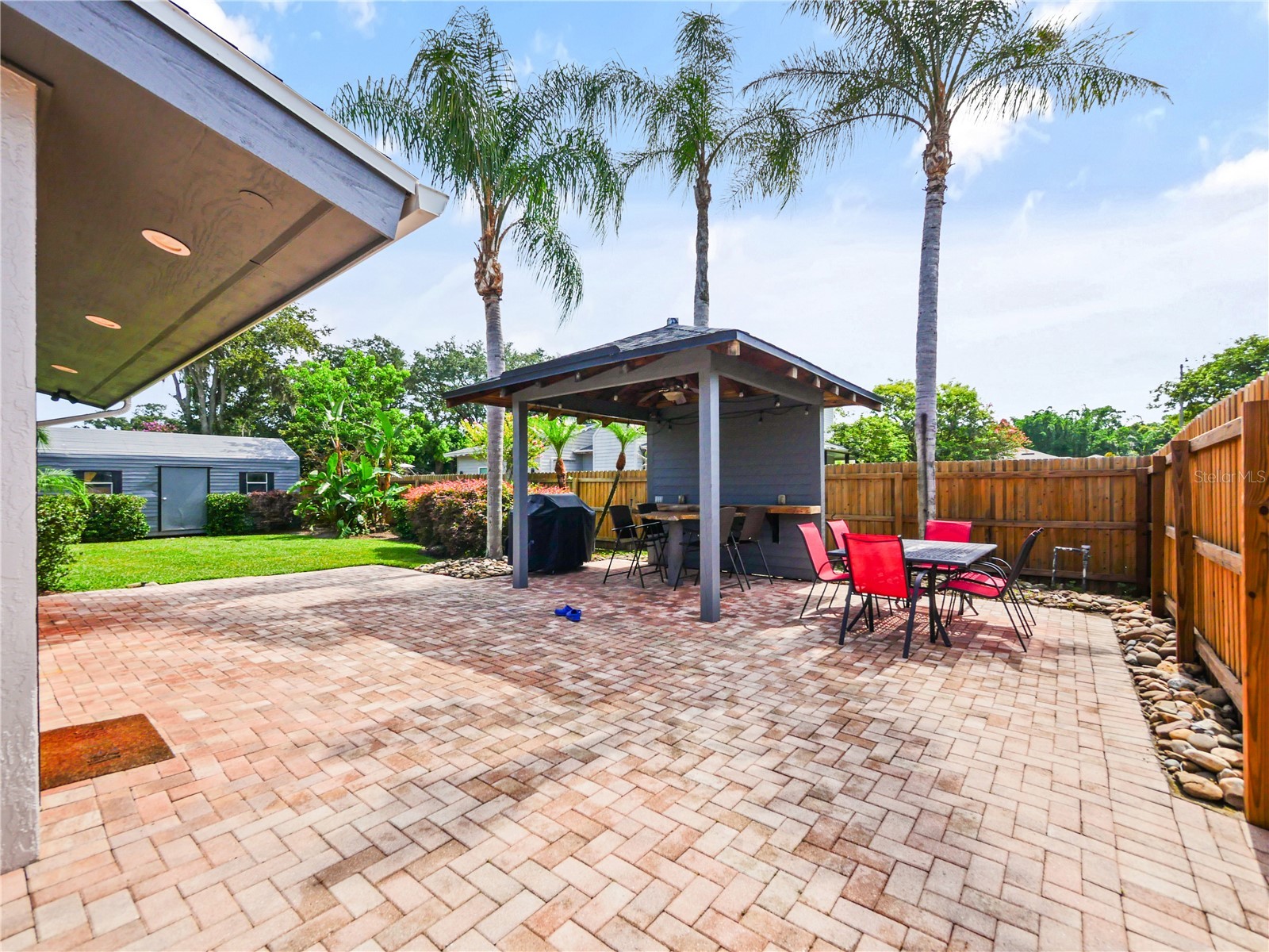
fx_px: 513
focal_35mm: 14
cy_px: 476
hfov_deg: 102.1
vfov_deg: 85.7
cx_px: 634
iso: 200
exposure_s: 1/400
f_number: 7.1
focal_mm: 7
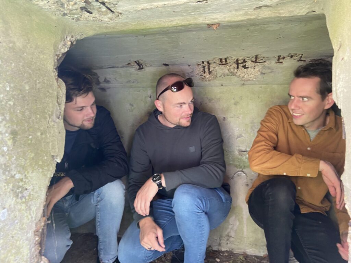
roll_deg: +1.1
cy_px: 132
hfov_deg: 67.3
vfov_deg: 53.1
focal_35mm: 26
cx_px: 176
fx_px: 264
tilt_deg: -3.9
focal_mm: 4.25
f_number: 1.8
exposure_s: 1/60
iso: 160
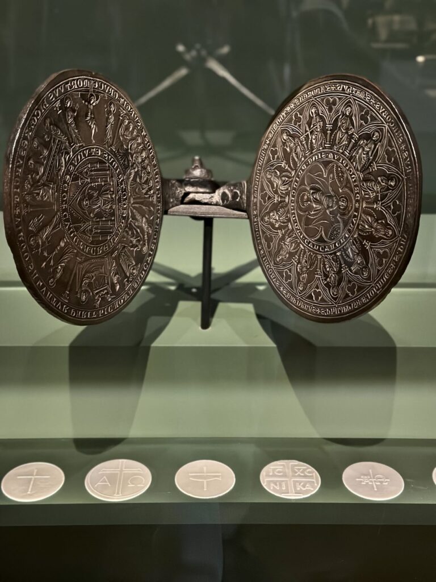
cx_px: 218
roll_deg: -0.2
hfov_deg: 30.3
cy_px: 291
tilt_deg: -24.6
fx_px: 806
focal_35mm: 48
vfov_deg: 39.7
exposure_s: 1/30
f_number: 1.78
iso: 800
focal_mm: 6.86
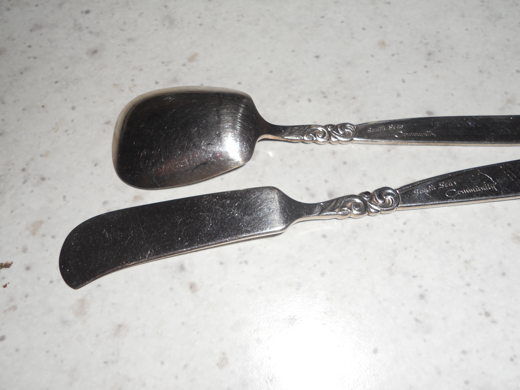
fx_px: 481
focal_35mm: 32
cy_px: 195
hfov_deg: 56.8
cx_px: 260
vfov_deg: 44.2
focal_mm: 5.8
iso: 80
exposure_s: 1/25
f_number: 8.8
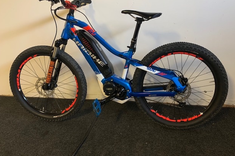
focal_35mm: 28
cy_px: 73
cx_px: 121
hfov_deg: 65.5
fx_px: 183
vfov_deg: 46.4
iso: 400
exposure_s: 1/30
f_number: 1.8
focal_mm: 4.25
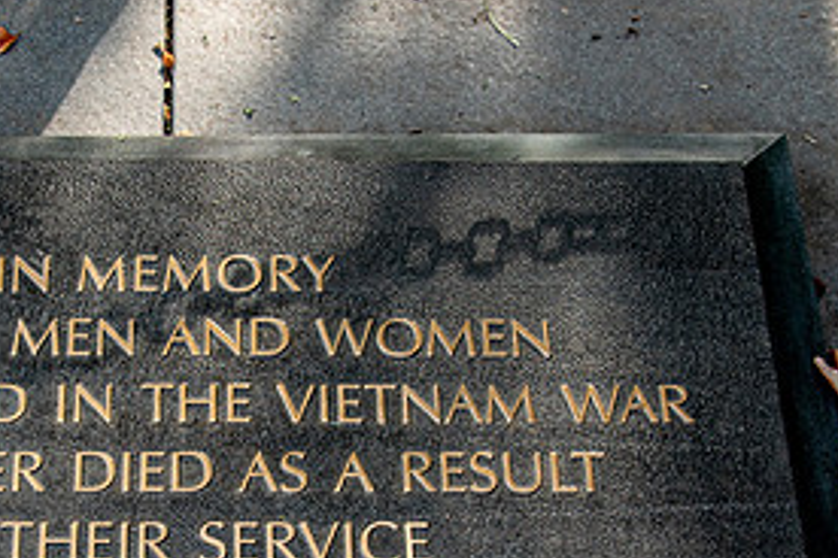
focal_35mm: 76
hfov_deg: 26.1
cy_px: 472
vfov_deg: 17.7
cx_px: 162
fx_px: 1769
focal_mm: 31
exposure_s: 1/160
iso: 400
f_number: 5
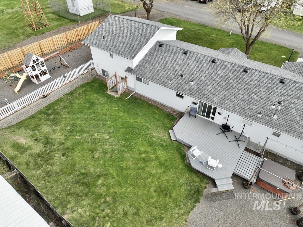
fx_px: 210
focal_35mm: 24
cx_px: 152
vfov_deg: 56.8
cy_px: 114
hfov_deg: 71.6
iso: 150
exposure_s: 1/100
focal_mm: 12.29
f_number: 2.8
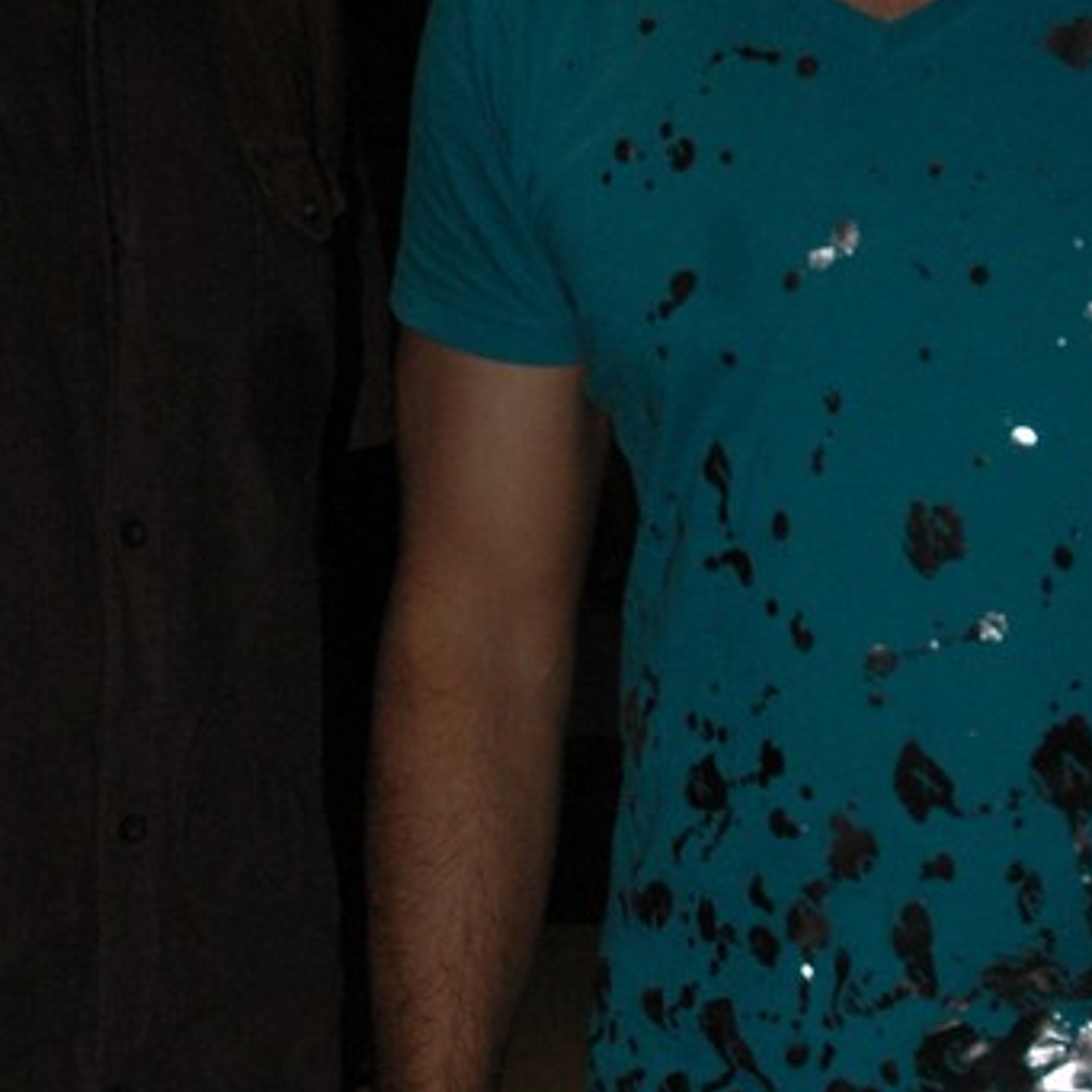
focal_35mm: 130
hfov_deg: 13.4
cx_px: 522
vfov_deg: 13.4
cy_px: 429
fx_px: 4640
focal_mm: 34
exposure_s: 1/125
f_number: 4.2
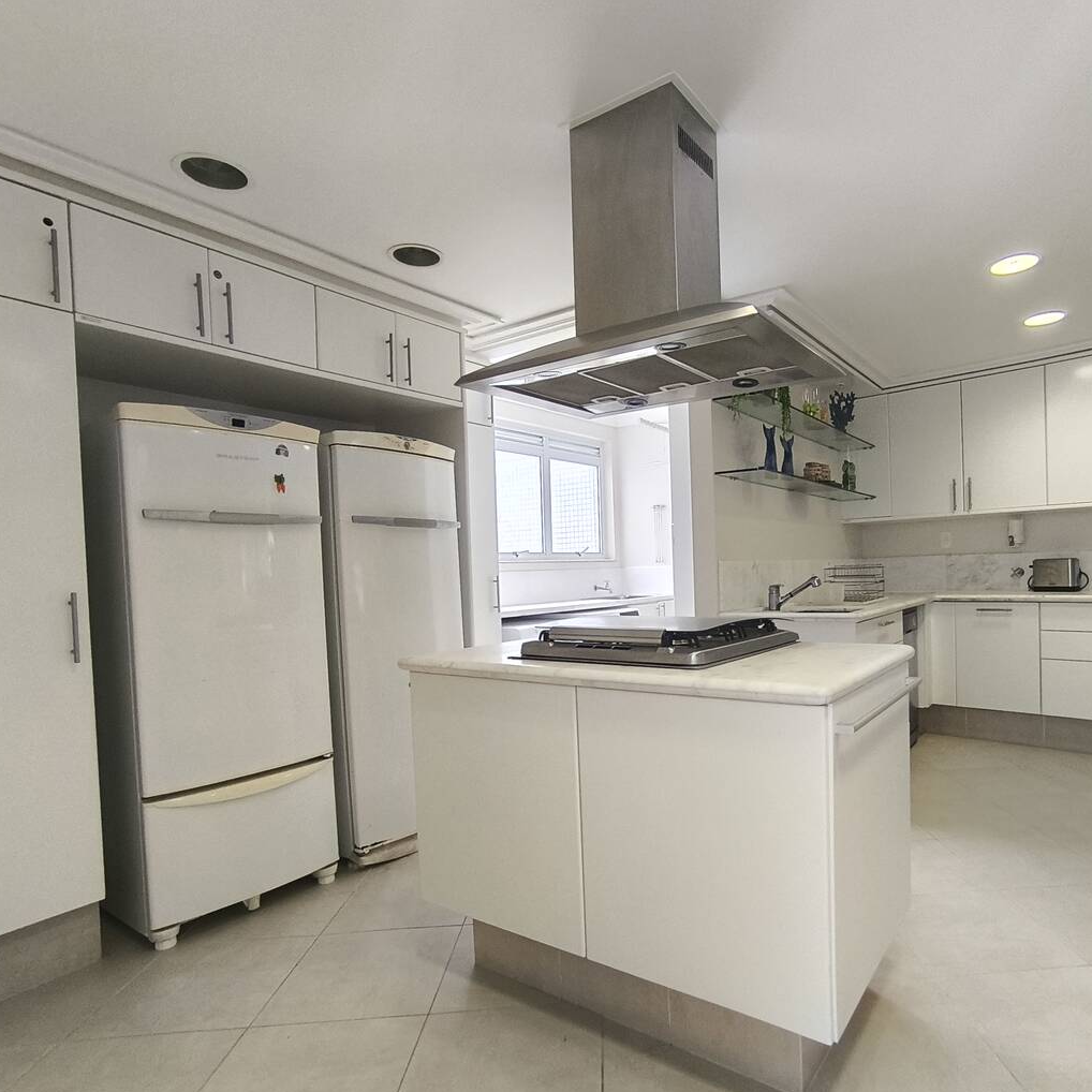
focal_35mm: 20
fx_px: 714
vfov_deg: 74.8
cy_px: 578
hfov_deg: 74.0
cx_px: 656
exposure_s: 1/60
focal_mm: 1.65
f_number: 2.2
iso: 160
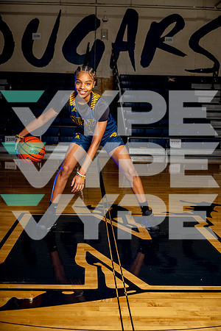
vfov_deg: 36.2
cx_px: 110
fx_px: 506
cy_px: 166
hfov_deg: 24.6
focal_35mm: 55
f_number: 6.3
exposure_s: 1/250
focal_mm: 55
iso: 64
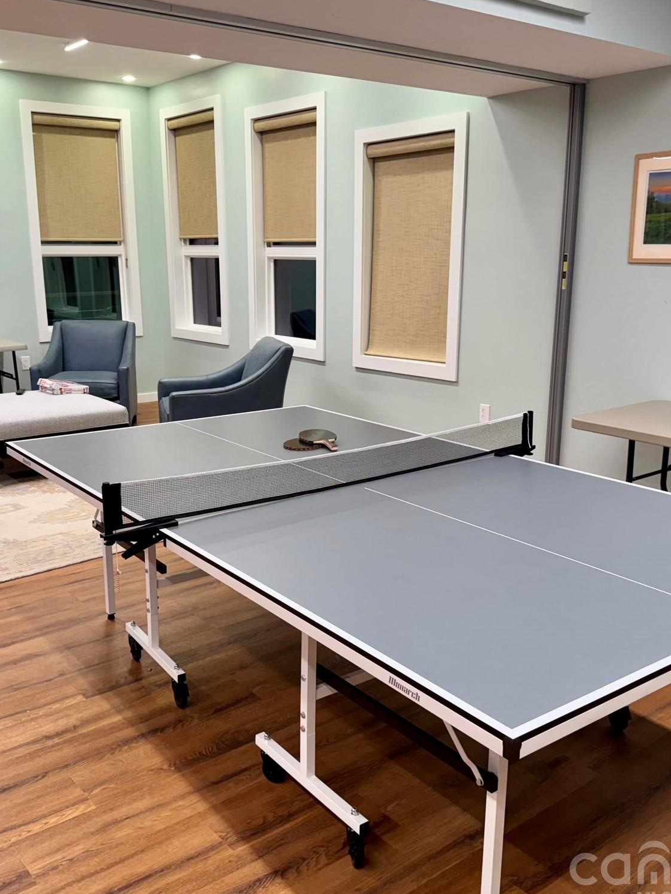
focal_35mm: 33
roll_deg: +0.2
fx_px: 853
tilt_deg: -14.2
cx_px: 316
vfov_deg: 55.3
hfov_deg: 42.9
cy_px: 453
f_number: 1.78
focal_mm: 6.76
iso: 125
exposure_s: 1/120
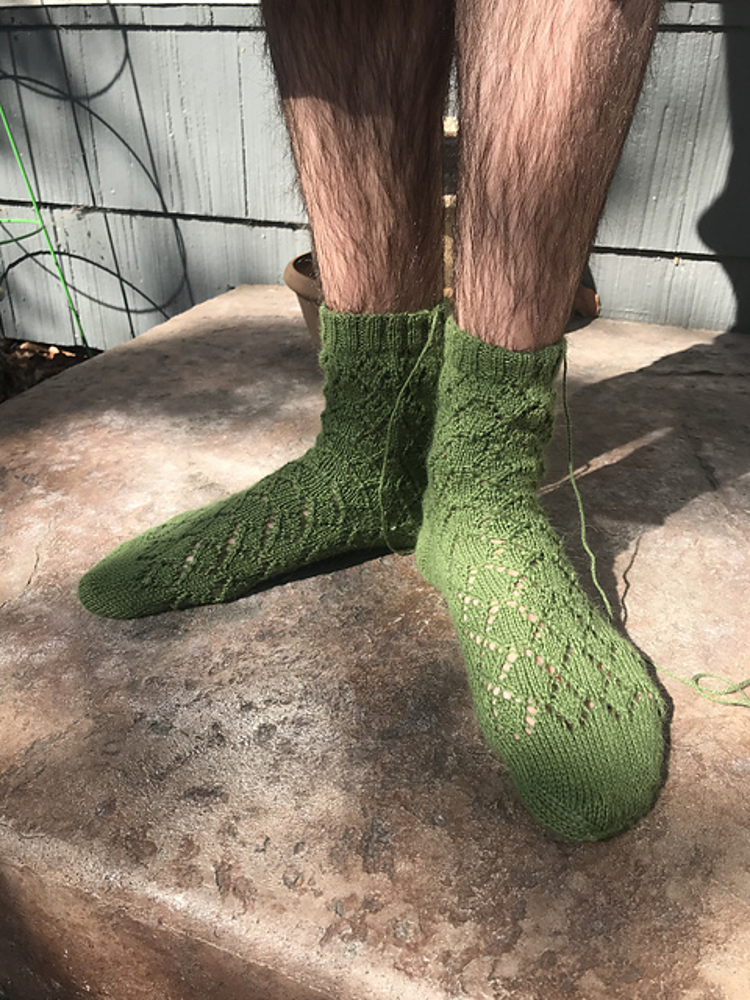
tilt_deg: -30.2
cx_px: 375
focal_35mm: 28
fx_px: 809
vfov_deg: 63.4
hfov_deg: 49.7
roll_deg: -1.1
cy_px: 500
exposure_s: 1/1140
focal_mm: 3.99
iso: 20
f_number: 1.8
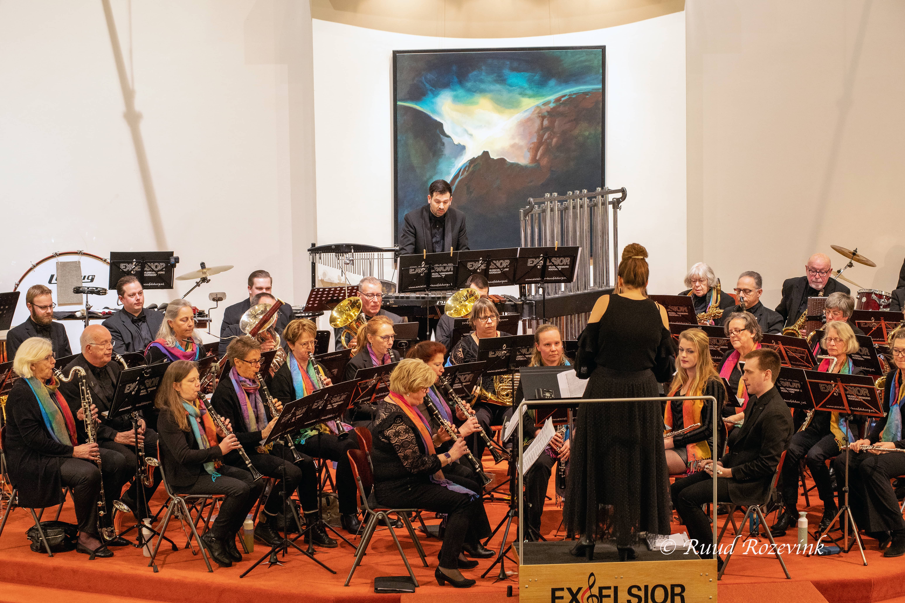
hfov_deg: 18.9
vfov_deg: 12.7
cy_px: 302
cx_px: 452
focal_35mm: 108
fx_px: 2715
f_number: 5.6
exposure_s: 1/30
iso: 3200
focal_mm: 70
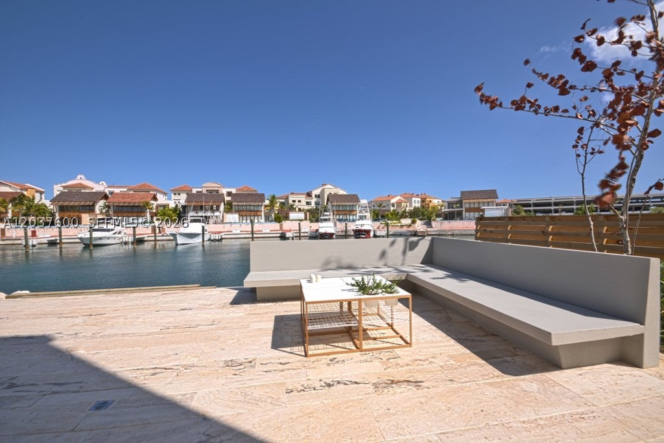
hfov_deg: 100.4
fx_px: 277
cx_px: 332
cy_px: 222
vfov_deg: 77.4
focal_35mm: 15
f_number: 22
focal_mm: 10
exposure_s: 1/6
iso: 200
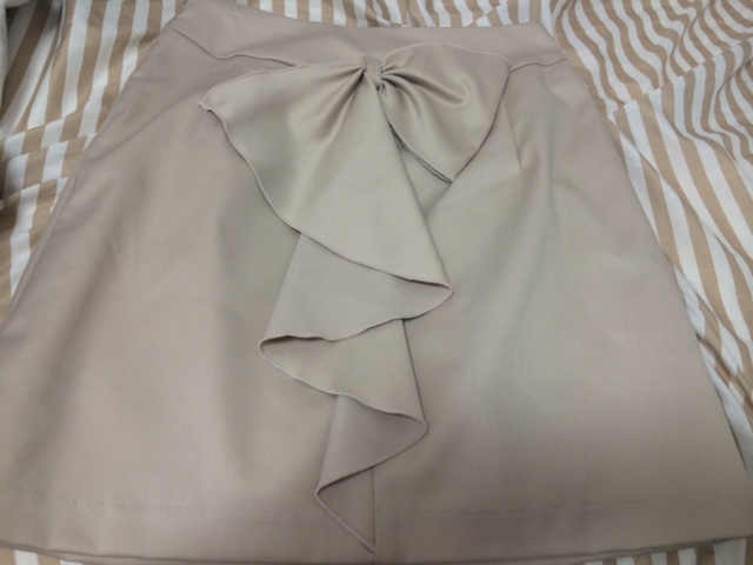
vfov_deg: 46.8
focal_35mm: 30
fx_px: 653
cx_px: 376
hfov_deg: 60.0
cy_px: 282
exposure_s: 1/30
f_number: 2.2
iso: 80
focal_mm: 4.12
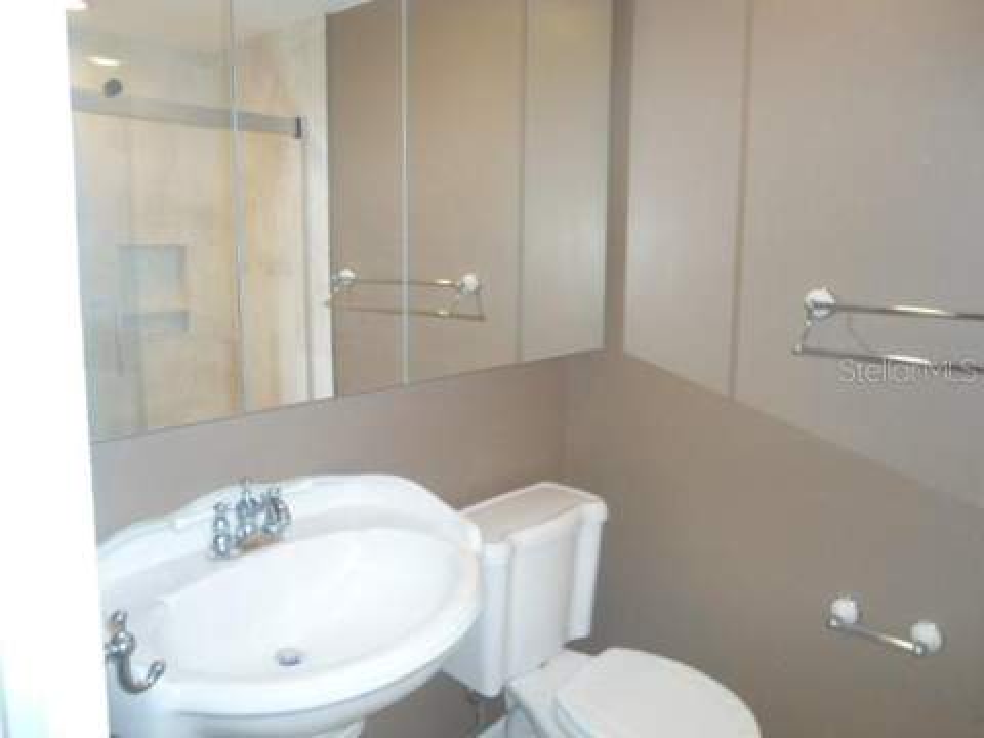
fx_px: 739
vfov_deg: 53.1
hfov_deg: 67.3
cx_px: 492
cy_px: 369
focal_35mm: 26
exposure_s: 1/60
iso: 200
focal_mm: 4.7
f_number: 2.8
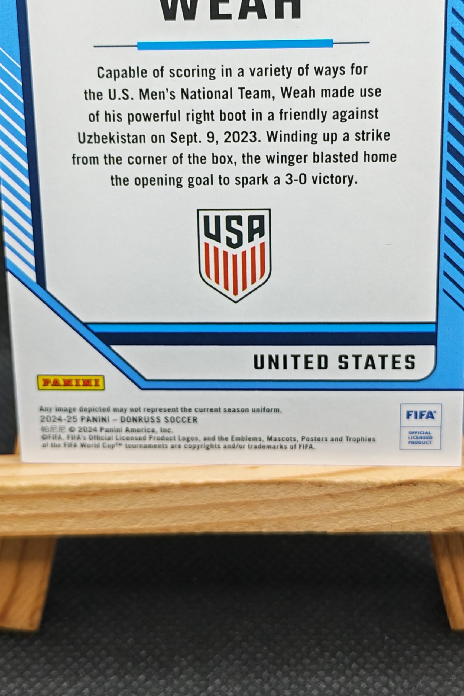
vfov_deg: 31.7
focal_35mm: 63
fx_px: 1218
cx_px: 241
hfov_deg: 21.6
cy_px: 243
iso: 200
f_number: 1.9
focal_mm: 6.12
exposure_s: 1/100
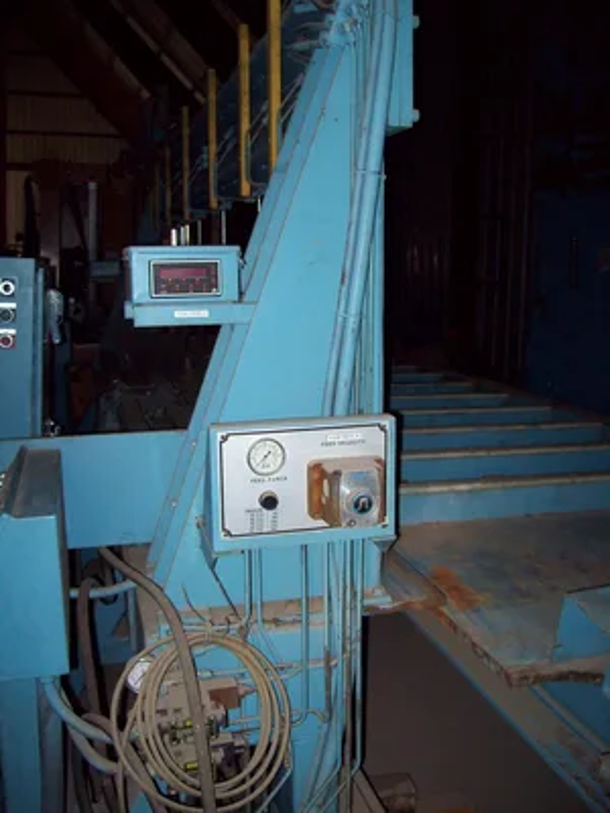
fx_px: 846
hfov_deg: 39.7
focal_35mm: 36
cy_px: 406
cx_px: 305
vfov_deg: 51.4
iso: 200
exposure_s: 1/64
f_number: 2.7
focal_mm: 6
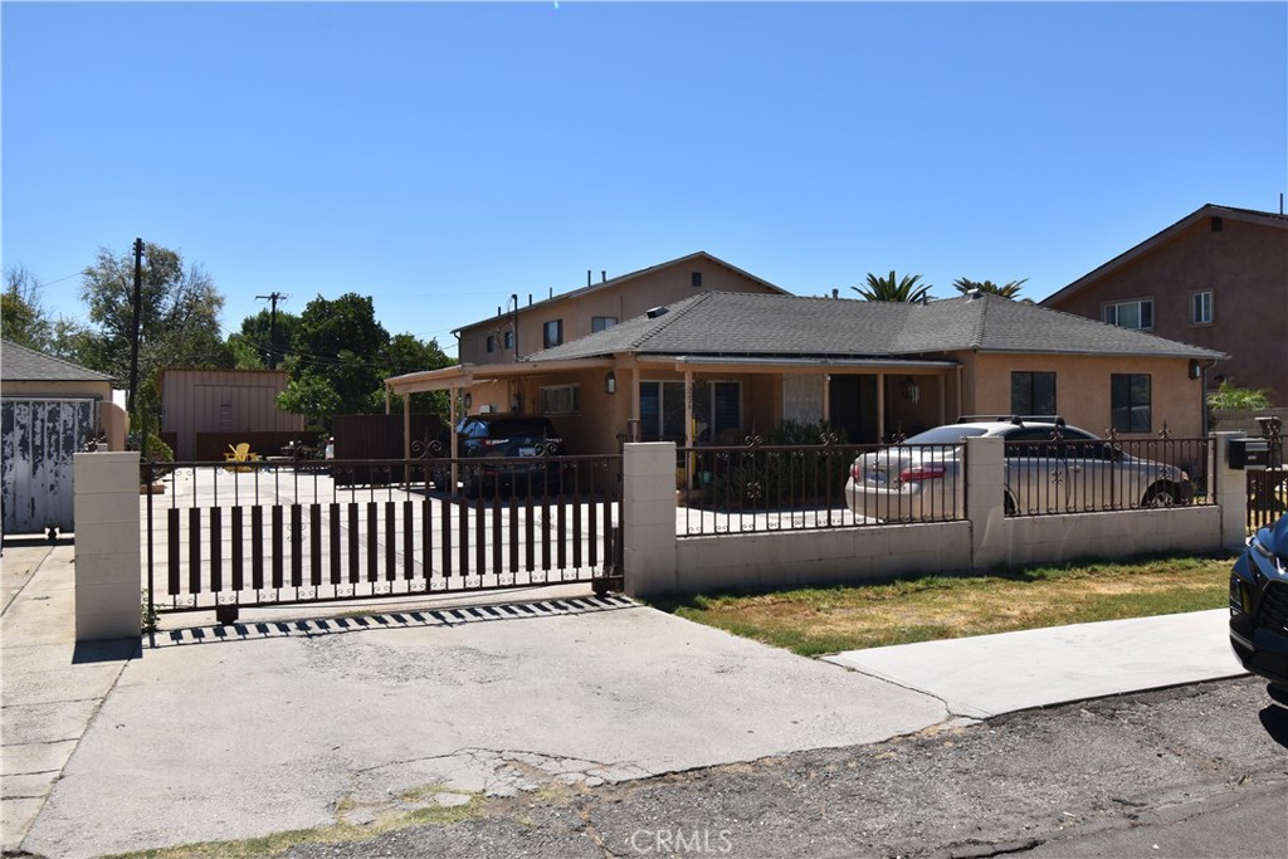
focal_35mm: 30
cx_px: 644
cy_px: 430
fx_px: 1073
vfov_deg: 43.6
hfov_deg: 61.9
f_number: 9
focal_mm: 20
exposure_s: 1/320
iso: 100
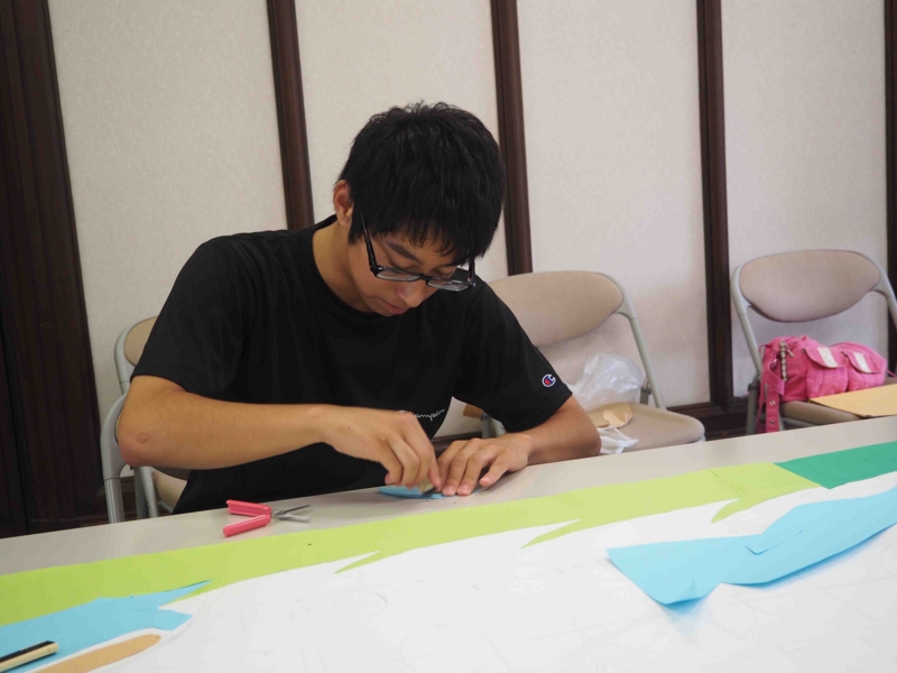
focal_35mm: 44
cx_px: 448
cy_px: 336
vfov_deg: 32.9
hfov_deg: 42.9
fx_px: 1140
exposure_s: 1/60
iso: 500
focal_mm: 22
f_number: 4.5
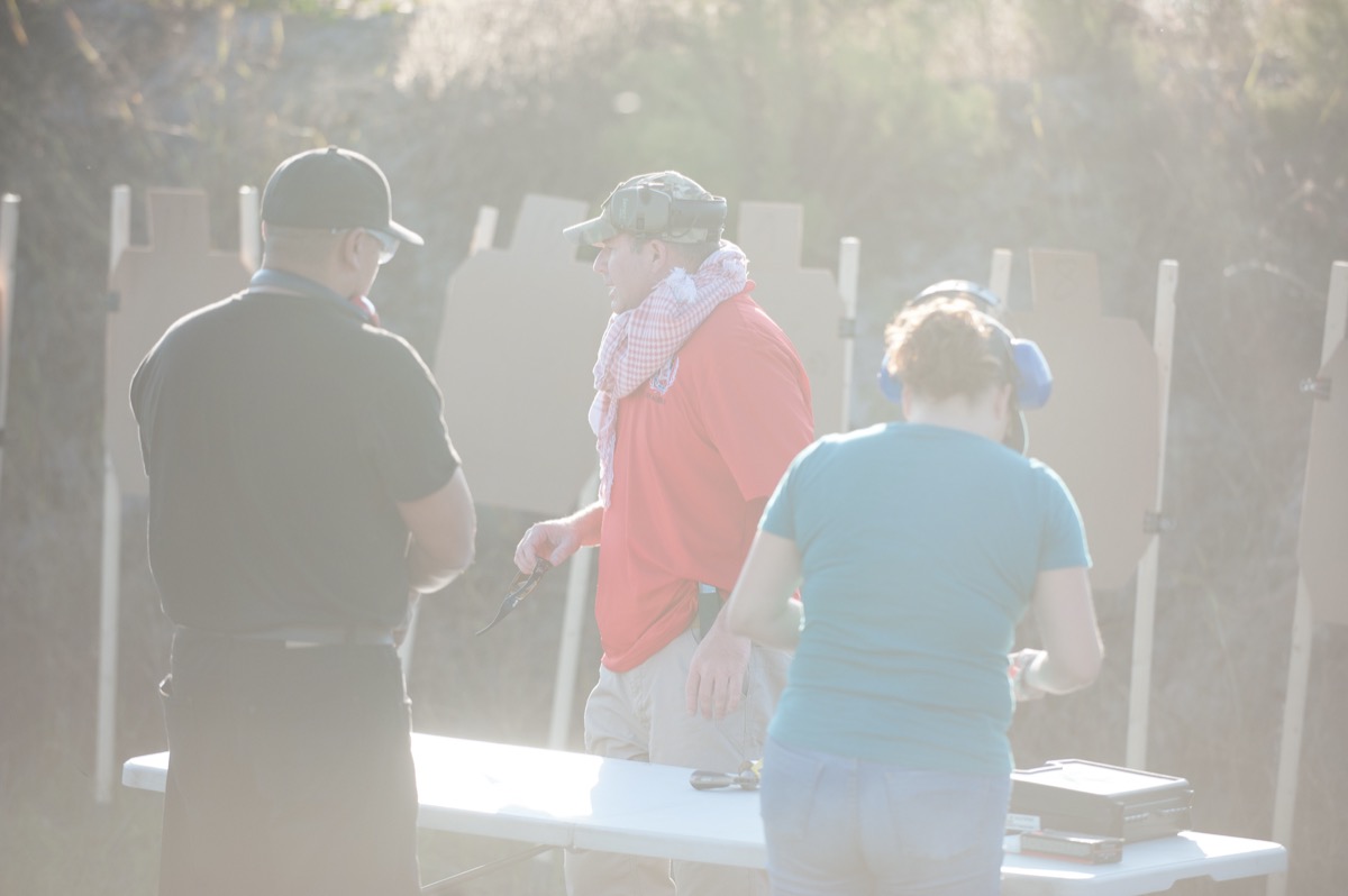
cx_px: 674
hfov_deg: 13.7
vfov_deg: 9.1
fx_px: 5612
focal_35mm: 150
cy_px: 448
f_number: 2.8
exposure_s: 1/2000
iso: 500
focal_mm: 150
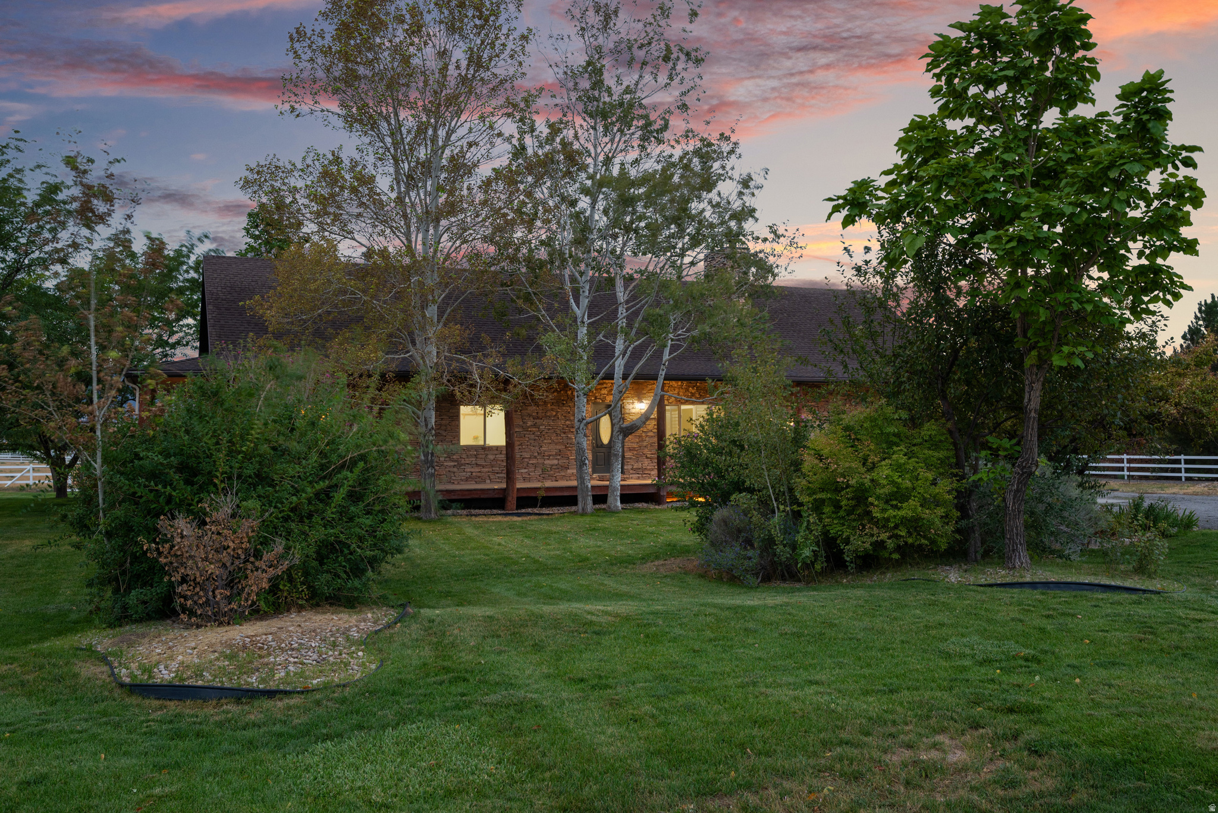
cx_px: 609
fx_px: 1015
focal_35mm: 30
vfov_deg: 43.6
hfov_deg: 61.9
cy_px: 406
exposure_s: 1.6
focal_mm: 30
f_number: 7.1
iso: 250
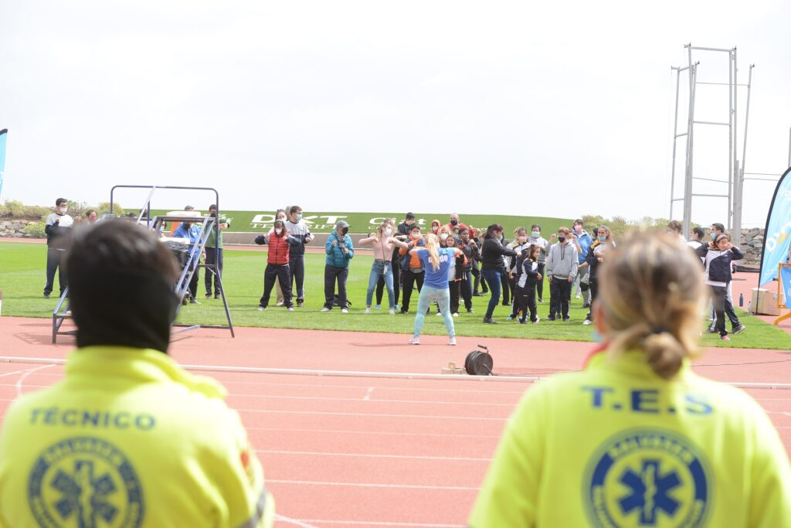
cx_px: 396
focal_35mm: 70
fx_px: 1538
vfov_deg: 19.5
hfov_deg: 28.8
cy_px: 264
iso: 320
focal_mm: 70
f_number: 5.6
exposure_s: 1/640
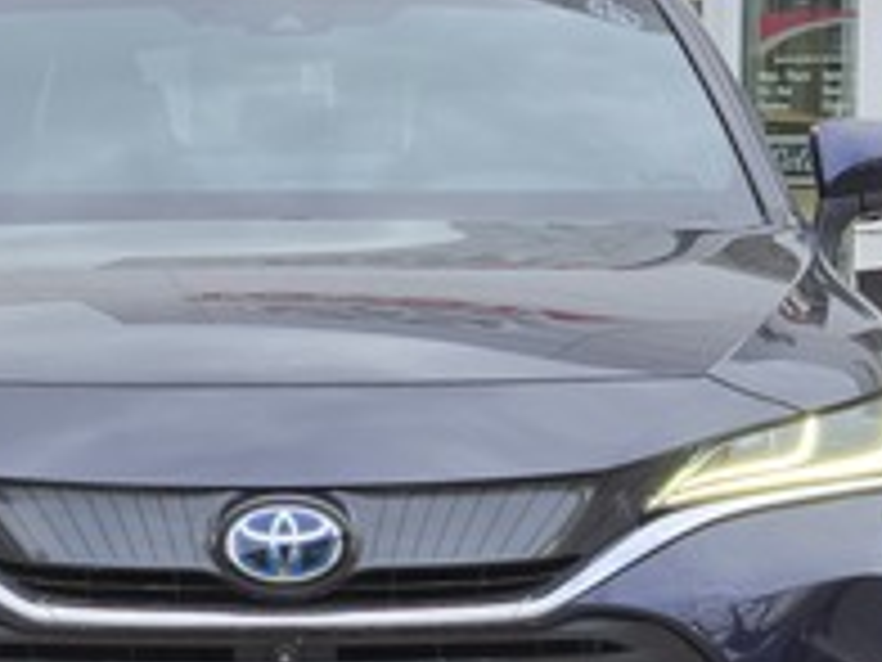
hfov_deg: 13.3
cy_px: 529
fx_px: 3771
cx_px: 310
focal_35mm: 148
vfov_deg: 10.0
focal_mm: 7
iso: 25
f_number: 2.4
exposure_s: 1/125
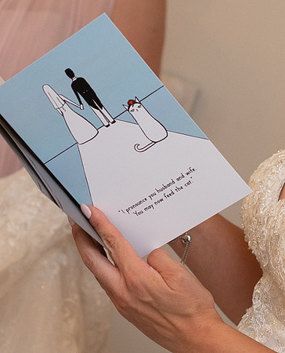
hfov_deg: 9.2
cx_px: 147
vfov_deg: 11.4
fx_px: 1766
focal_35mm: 169
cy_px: 202
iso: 640
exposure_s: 1/100
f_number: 2.8
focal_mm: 35
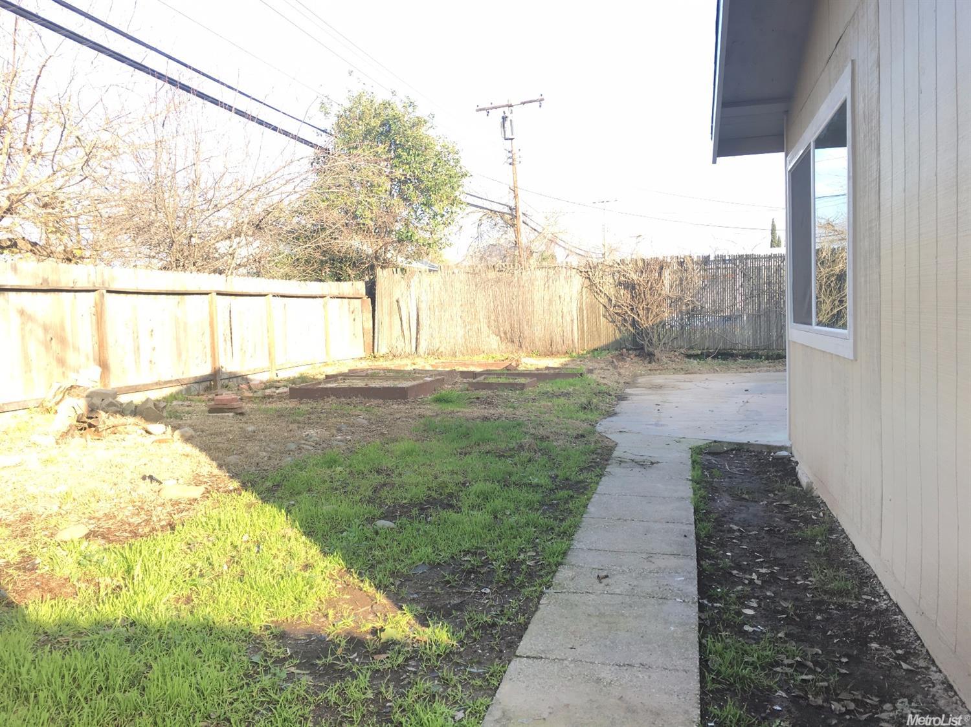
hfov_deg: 61.7
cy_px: 364
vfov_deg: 48.2
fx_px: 813
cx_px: 486
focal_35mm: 29
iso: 25
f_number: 2.2
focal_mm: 4.15
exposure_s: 1/186
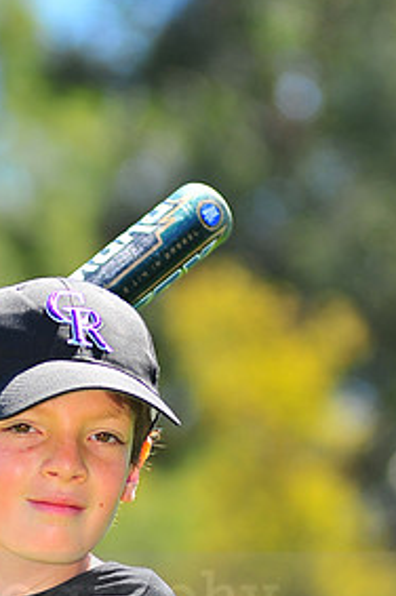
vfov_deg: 5.6
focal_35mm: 369
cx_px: 4
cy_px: 581
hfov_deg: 3.7
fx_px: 6103
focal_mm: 180
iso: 200
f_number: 5
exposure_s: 1/500
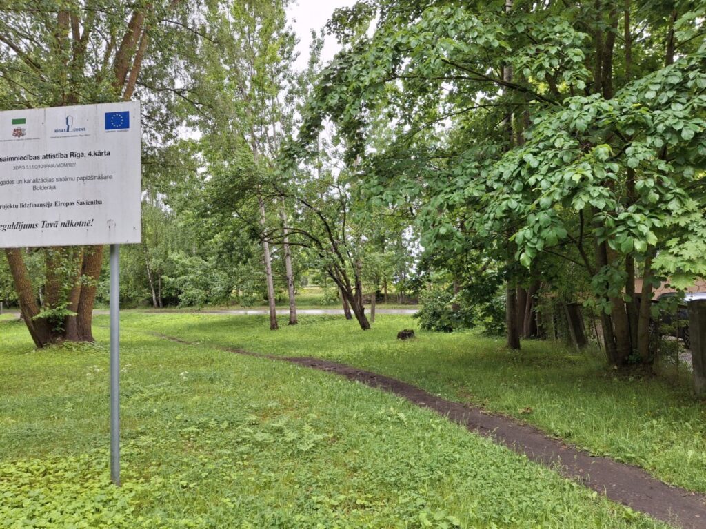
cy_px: 264
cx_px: 353
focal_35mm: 25
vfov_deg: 54.9
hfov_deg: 69.4
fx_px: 510
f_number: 1.8
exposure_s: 1/188
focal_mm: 4.69
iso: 32
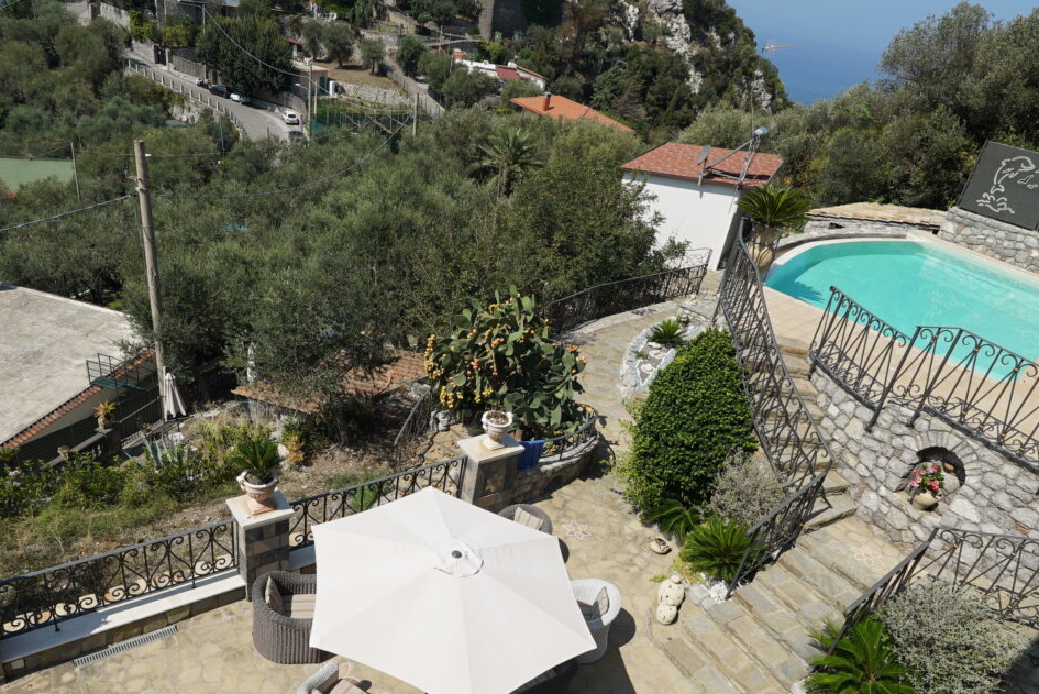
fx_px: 751
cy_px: 431
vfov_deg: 49.2
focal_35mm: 26
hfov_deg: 69.3
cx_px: 478
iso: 100
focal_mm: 16
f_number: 13
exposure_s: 1/160
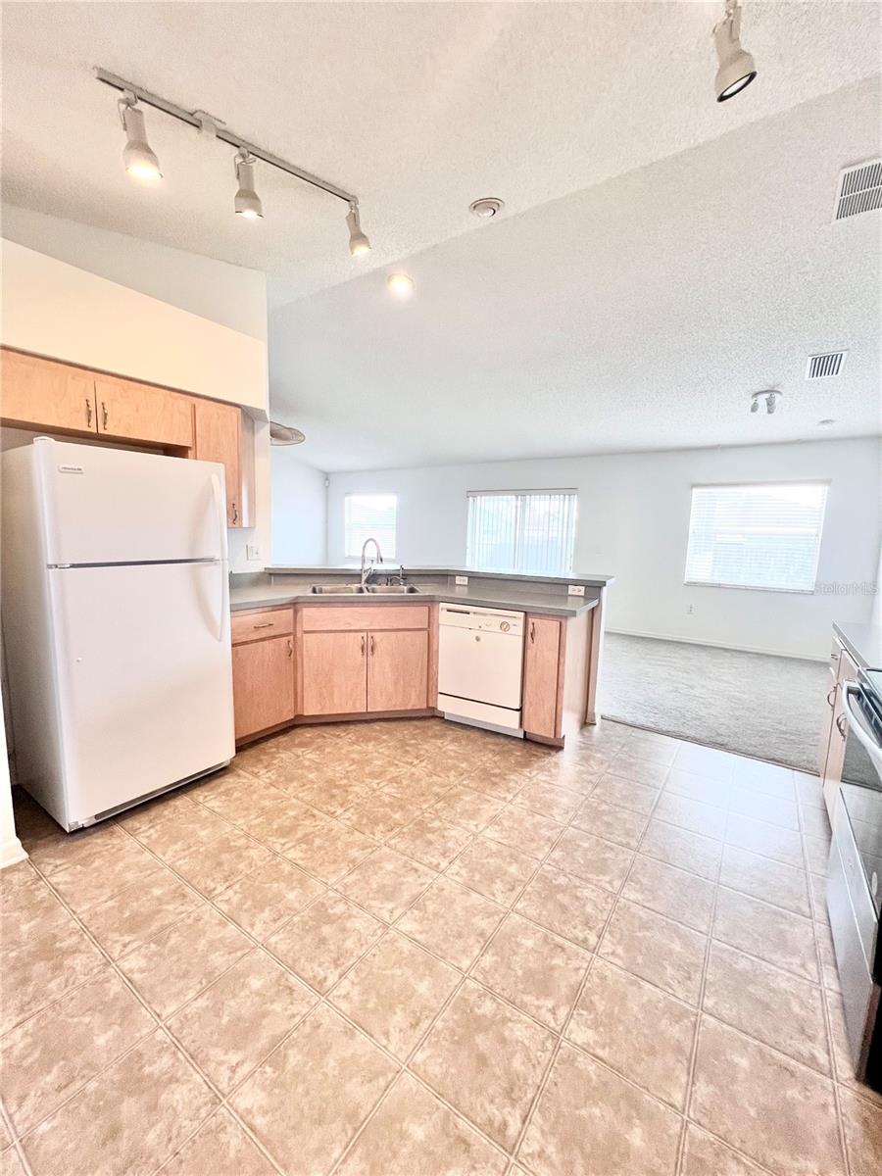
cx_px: 441
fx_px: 442
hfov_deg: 89.9
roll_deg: -1.6
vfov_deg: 106.2
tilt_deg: -7.3
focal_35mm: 13
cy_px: 588
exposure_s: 1/120
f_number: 1.8
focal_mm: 1.57
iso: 200
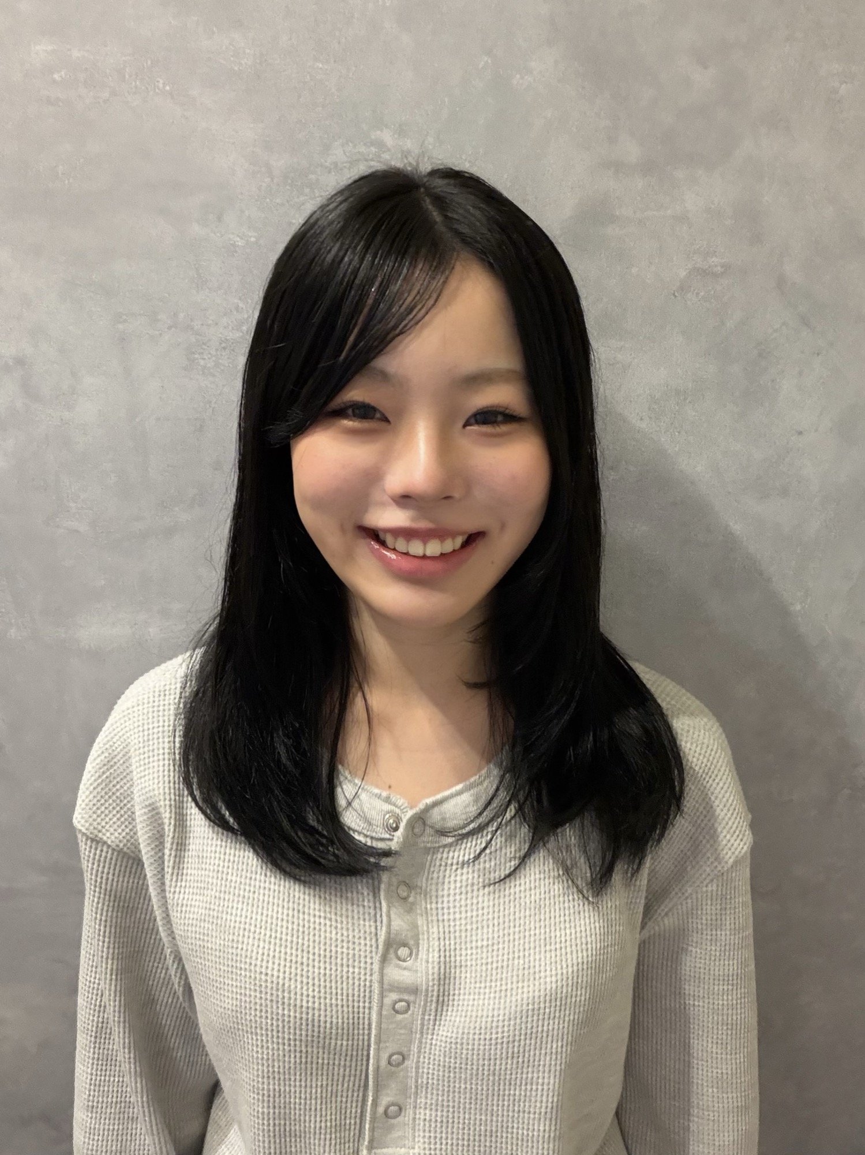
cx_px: 432
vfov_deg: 60.0
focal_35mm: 30
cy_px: 578
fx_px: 1000
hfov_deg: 46.8
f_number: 1.9
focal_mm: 2.71
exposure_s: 1/60
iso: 200
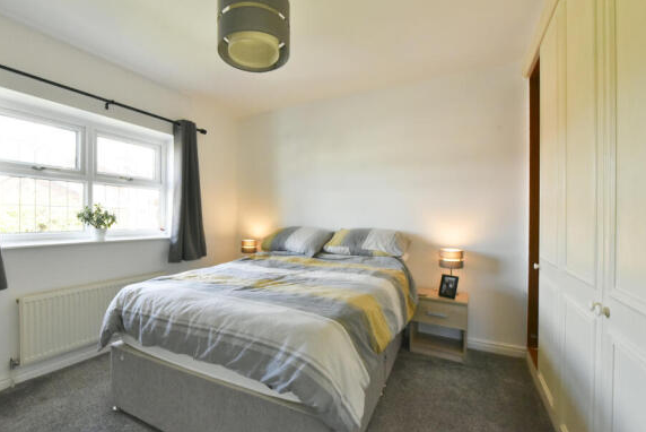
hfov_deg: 96.6
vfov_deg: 73.7
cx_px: 304
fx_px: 287
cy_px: 201
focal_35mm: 16
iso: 12800
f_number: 8
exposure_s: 1/400
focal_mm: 14
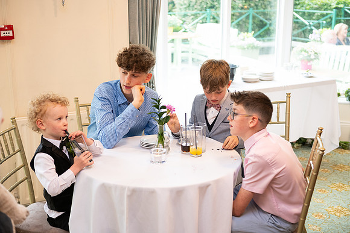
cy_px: 116
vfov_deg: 26.0
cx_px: 175
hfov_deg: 38.2
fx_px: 506
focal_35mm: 52
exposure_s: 1/160
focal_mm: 52
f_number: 3.5
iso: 800
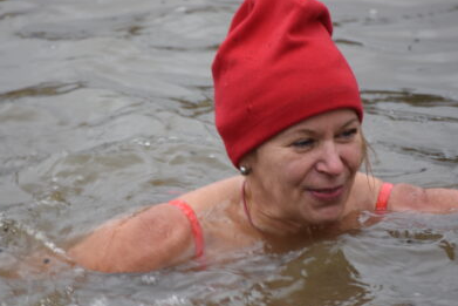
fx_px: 6096
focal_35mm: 479
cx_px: 206
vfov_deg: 2.9
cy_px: 154
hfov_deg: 4.3
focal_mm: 260
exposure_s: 1/100
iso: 100
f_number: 5.6
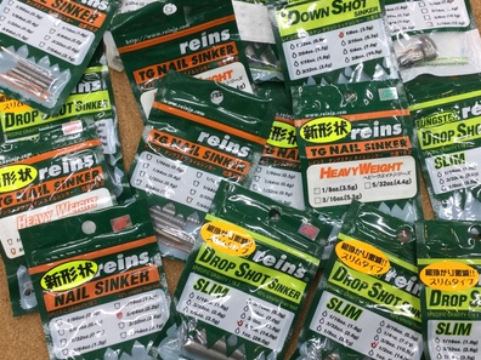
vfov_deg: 30.9
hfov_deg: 40.4
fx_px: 653
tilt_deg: -77.9
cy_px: 167
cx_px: 265
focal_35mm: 47
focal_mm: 3.3
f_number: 2.4
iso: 32
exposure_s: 1/40
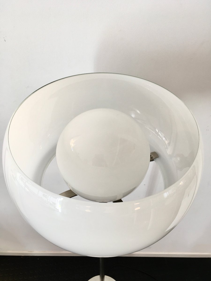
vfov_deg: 61.7
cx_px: 106
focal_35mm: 29
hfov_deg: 48.2
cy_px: 140
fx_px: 236
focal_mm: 4.15
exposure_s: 1/50
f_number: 2.2
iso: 25
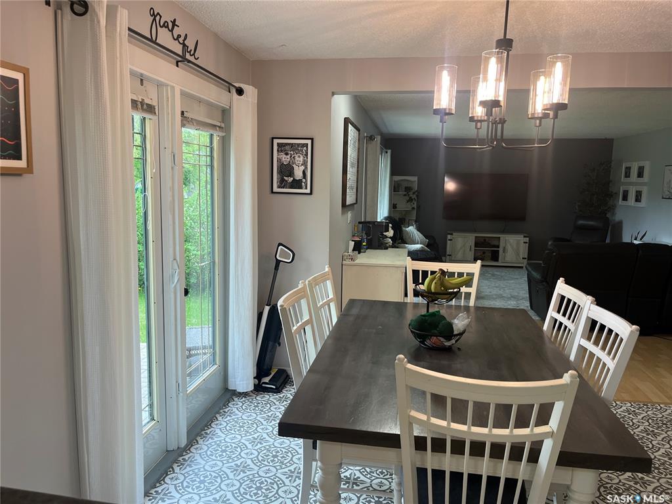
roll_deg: -1.3
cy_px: 252
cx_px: 336
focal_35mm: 26
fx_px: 505
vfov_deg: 53.1
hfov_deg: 67.3
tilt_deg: -7.9
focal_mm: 5.1
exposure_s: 1/60
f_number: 1.6
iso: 80
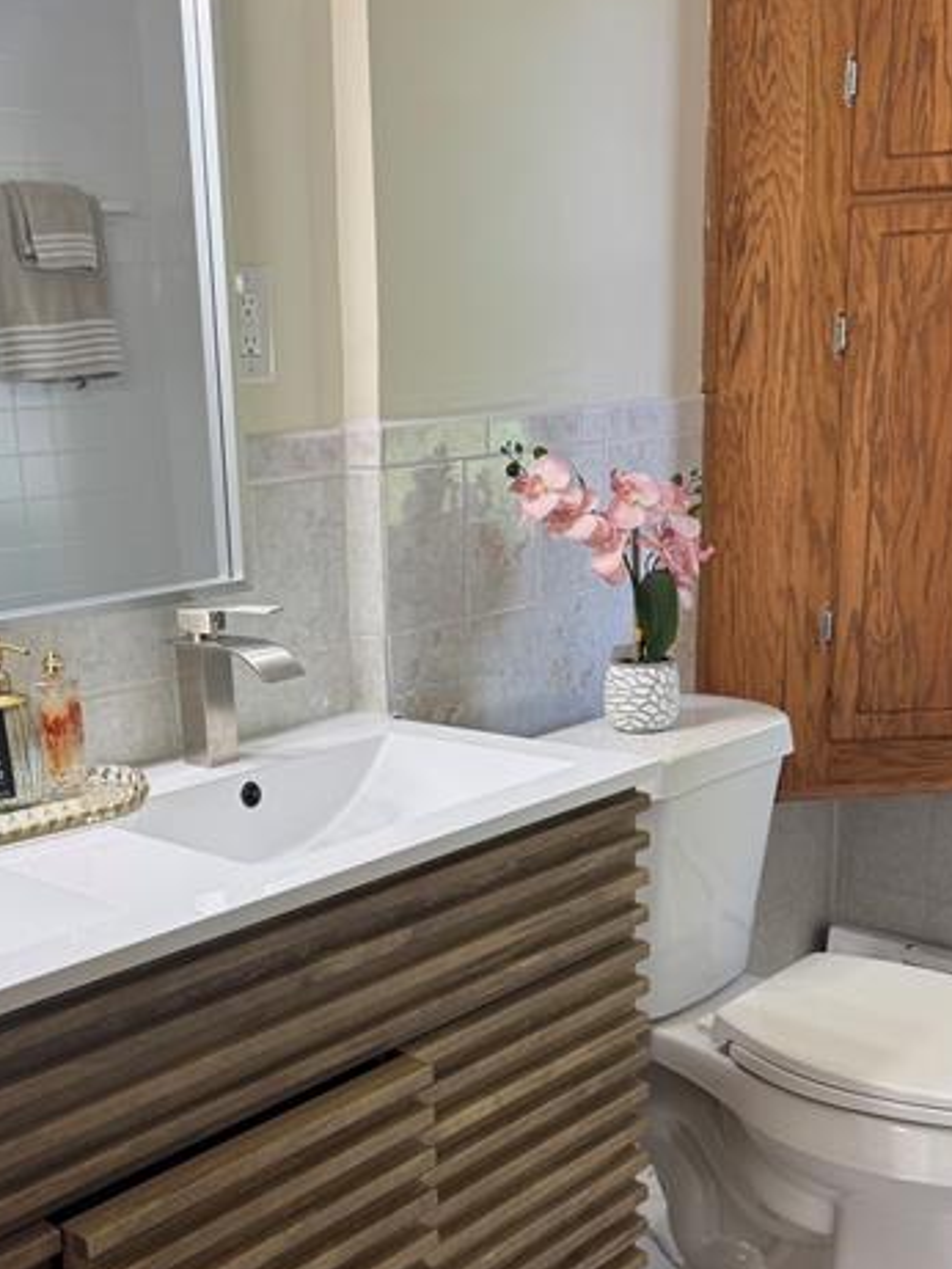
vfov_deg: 46.3
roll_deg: +3.0
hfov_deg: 35.5
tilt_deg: -16.5
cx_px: 283
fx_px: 1466
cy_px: 812
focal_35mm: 40
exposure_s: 1/120
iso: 80
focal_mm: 6.76
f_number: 1.78
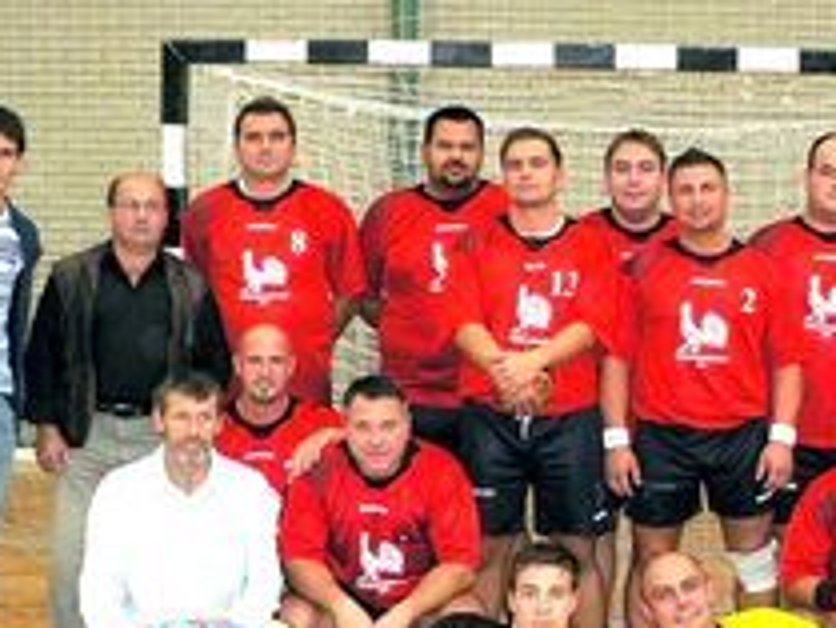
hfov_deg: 28.5
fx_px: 1619
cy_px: 376
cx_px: 644
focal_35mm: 67
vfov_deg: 21.9
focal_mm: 6
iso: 400
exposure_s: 1/60
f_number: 2.8
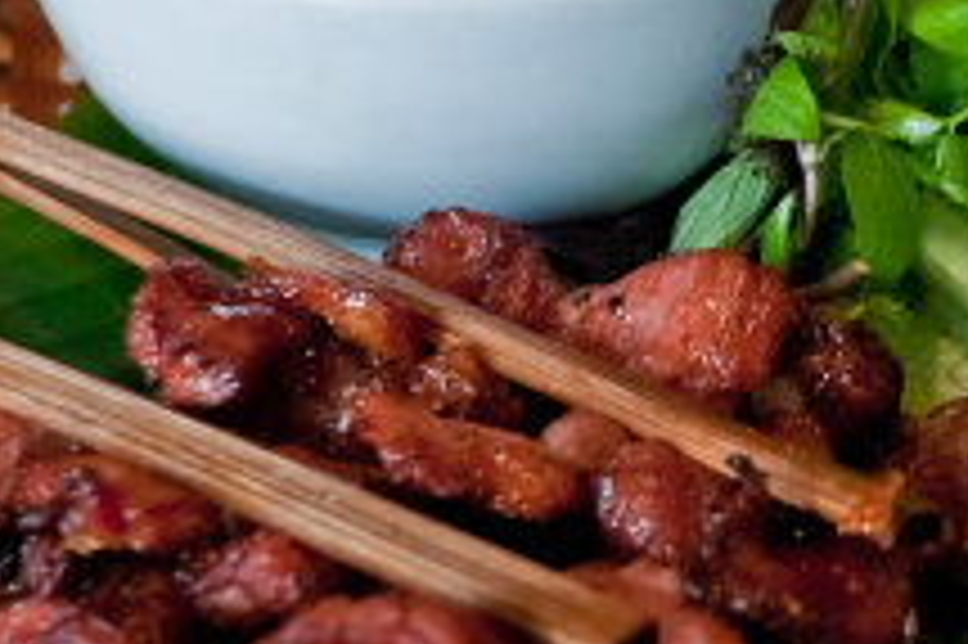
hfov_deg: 21.1
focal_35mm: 94
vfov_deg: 14.4
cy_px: 117
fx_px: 2526
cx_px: 936
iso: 800
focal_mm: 22
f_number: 4
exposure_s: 1/20
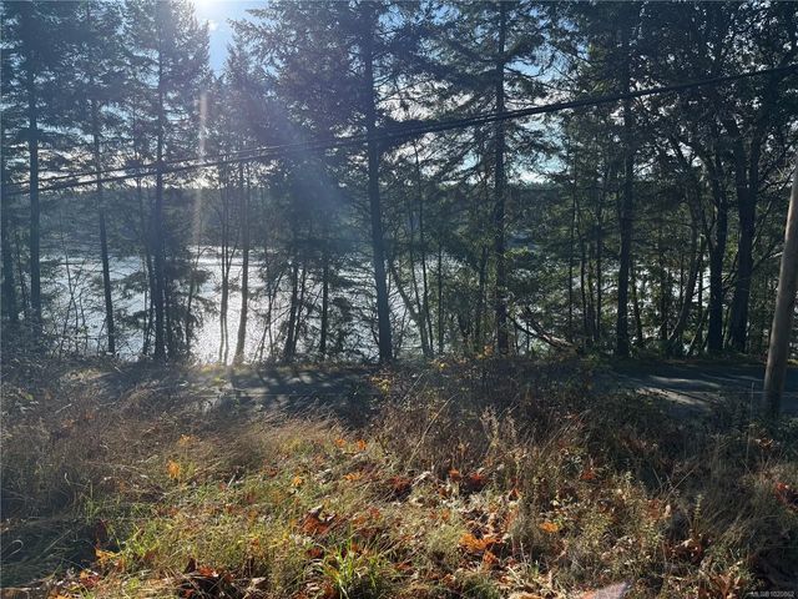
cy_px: 300
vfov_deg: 56.8
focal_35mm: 24
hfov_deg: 71.6
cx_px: 399
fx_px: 553
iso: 100
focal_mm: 6.76
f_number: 1.78
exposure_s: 1/3425
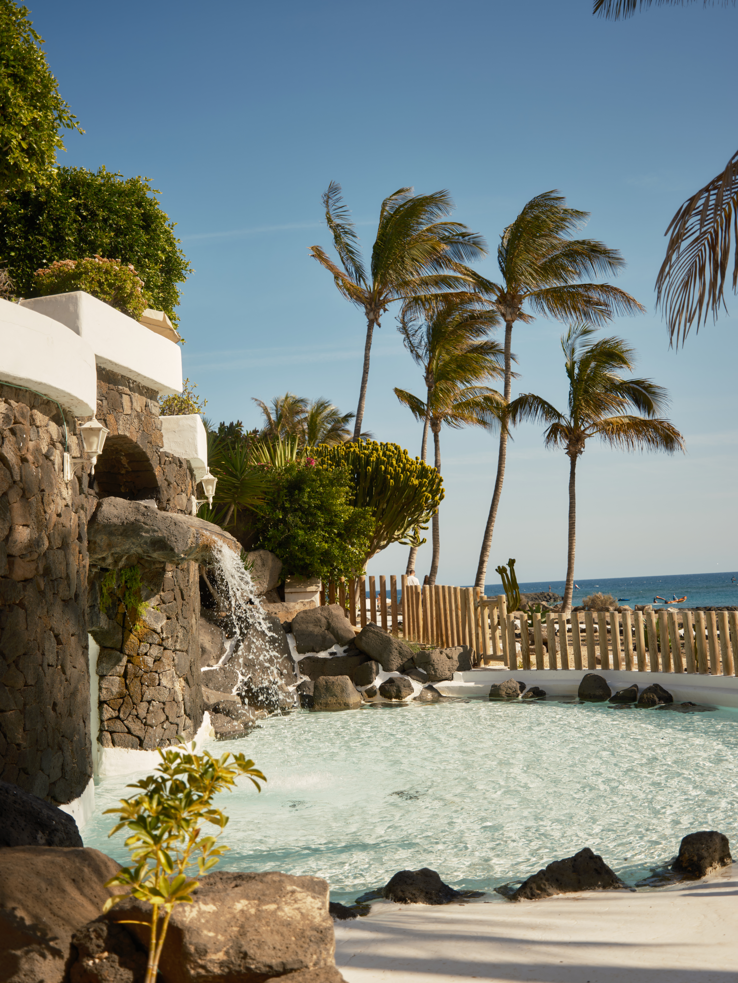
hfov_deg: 42.9
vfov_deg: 55.4
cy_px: 492
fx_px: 938
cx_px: 369
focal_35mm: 33
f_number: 5
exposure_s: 1/400
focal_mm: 41.1
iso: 50
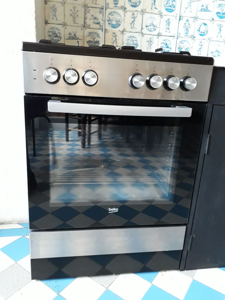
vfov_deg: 65.3
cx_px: 112
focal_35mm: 27
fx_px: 234
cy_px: 150
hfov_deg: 51.4
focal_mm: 3.6
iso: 400
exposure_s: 1/17
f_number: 1.9
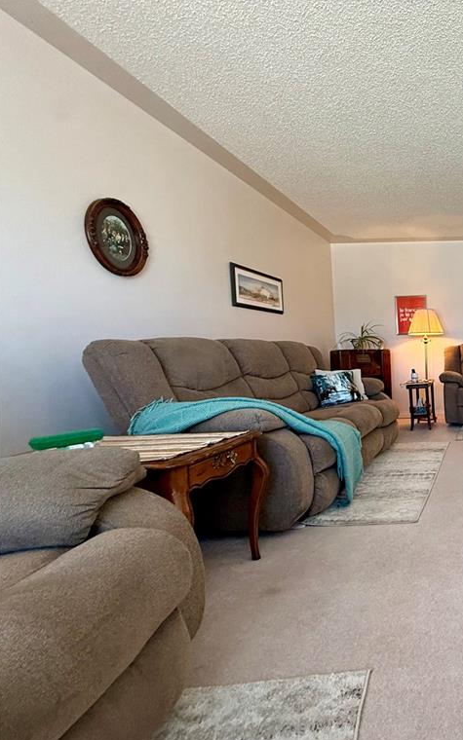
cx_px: 493
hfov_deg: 46.4
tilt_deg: -2.9
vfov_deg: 85.1
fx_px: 404
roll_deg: +1.8
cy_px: 372
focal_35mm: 20
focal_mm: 2.22
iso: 250
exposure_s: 1/120
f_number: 2.2
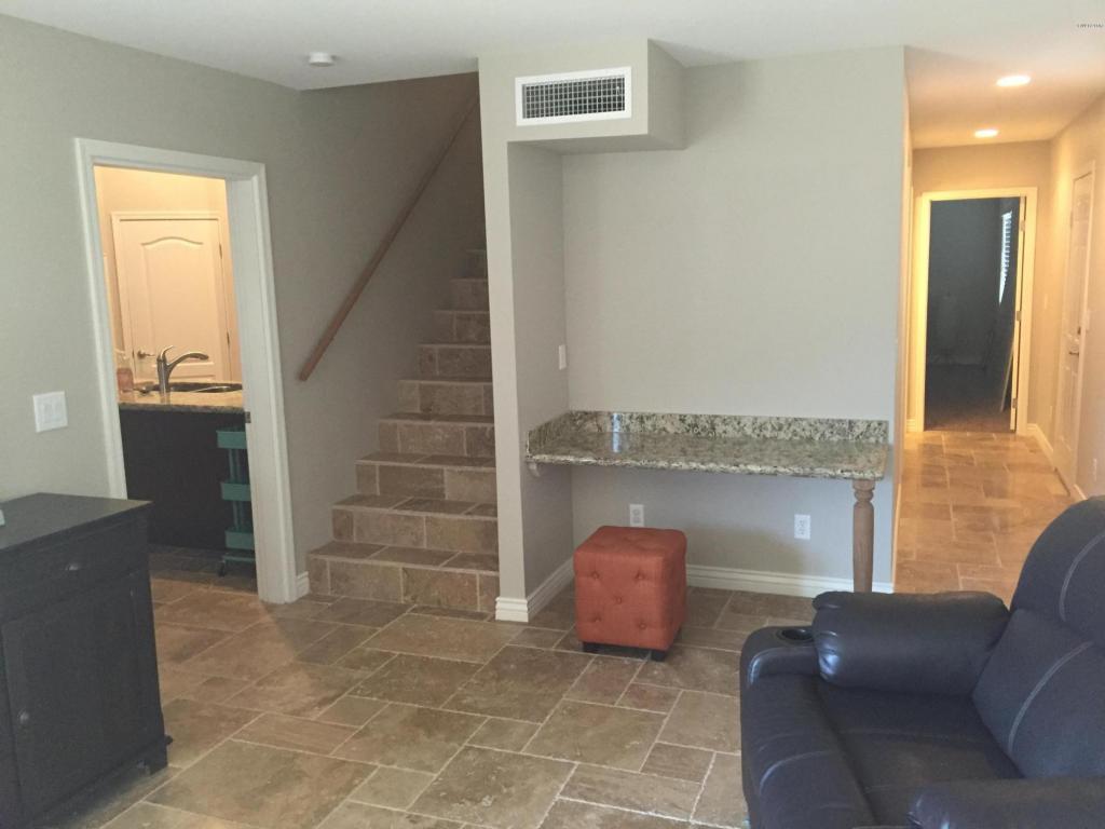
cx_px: 552
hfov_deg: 61.7
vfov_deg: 48.2
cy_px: 414
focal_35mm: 29
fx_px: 926
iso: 250
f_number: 2.2
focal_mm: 4.15
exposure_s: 1/30
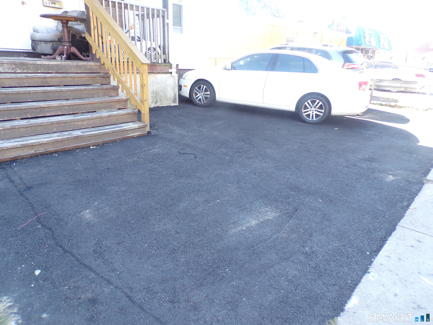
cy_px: 162
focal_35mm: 24
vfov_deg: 56.8
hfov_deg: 71.6
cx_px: 216
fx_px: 300
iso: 100
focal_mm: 4.3
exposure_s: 1/56
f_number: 3
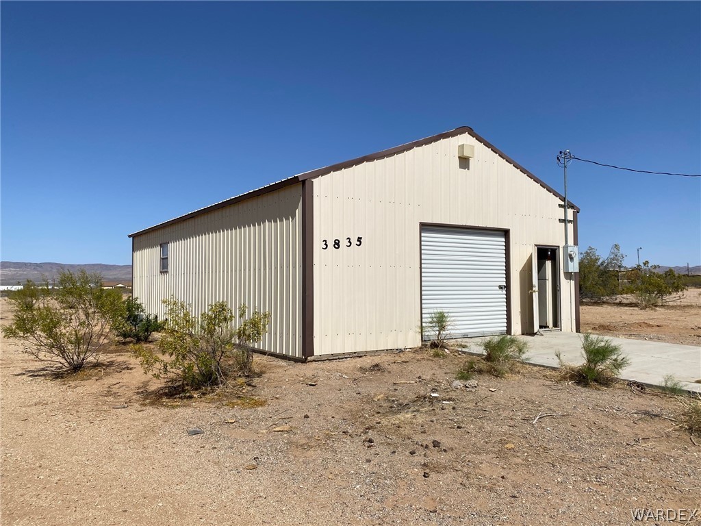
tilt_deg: +2.5
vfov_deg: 53.1
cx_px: 350
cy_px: 263
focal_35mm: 26
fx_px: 527
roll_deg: +1.5
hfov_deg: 67.3
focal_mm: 4.25
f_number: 1.8
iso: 32
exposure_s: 1/7194
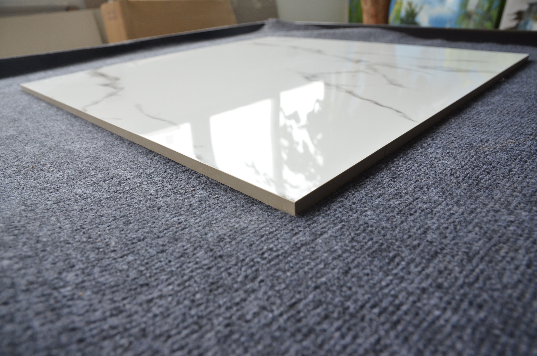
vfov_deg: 52.9
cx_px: 268
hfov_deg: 73.9
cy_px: 178
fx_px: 357
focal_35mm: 24
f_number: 5
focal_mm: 16
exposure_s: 1/100
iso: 400
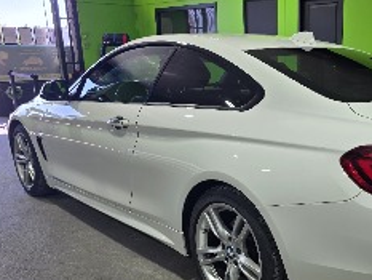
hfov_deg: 43.4
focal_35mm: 41
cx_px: 302
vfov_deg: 35.0
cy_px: 170
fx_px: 441
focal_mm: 6.25
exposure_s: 1/180
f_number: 1.7
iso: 40
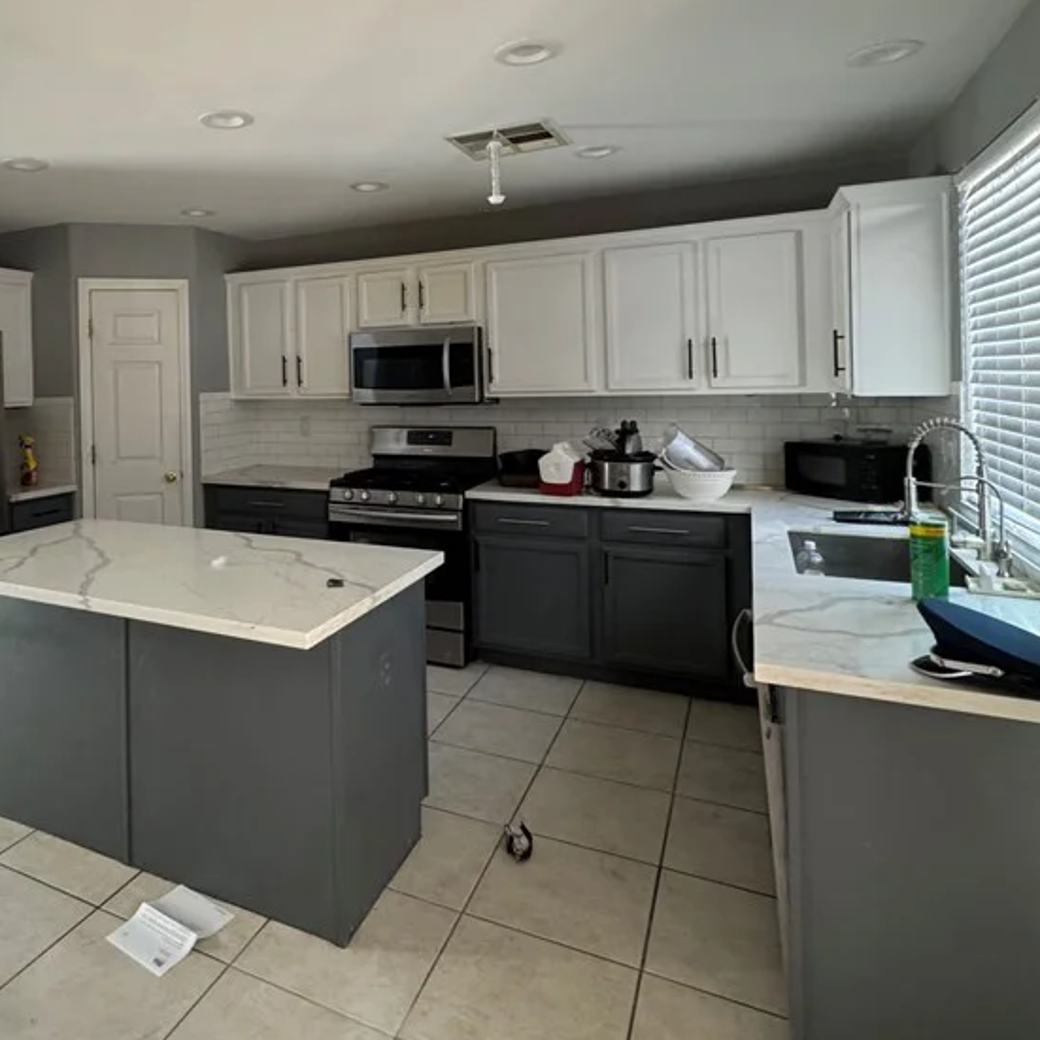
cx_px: 311
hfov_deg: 64.7
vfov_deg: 66.1
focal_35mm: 23
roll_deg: +2.4
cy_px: 379
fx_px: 782
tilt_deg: +0.9
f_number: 2.2
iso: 320
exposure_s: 1/60
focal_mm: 2.22
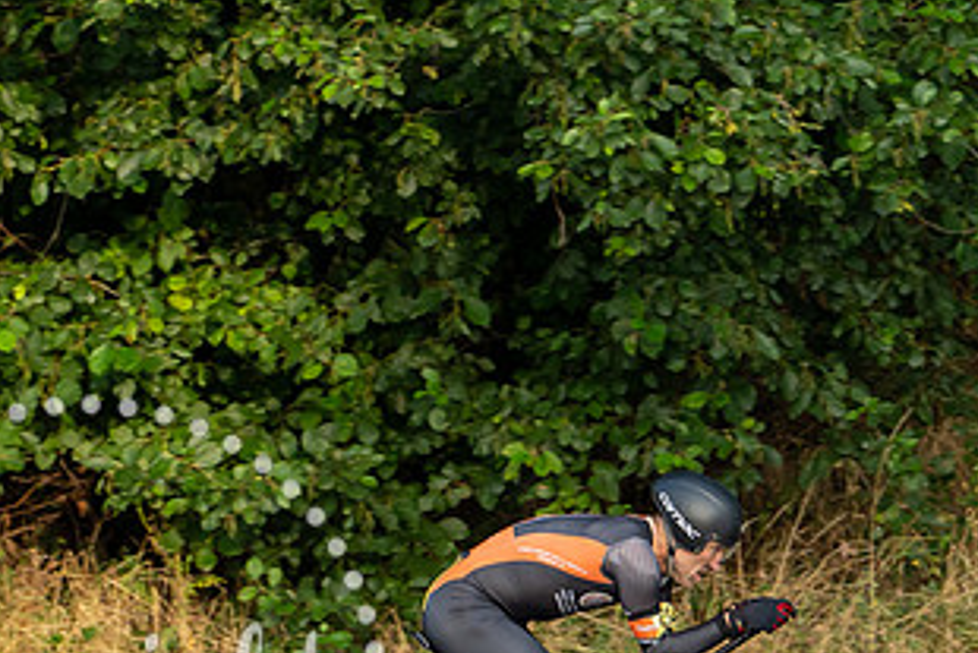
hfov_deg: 4.3
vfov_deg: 2.8
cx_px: 404
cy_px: 474
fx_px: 13127
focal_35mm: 483
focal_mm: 155
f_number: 4
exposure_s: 1/1000
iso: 1000
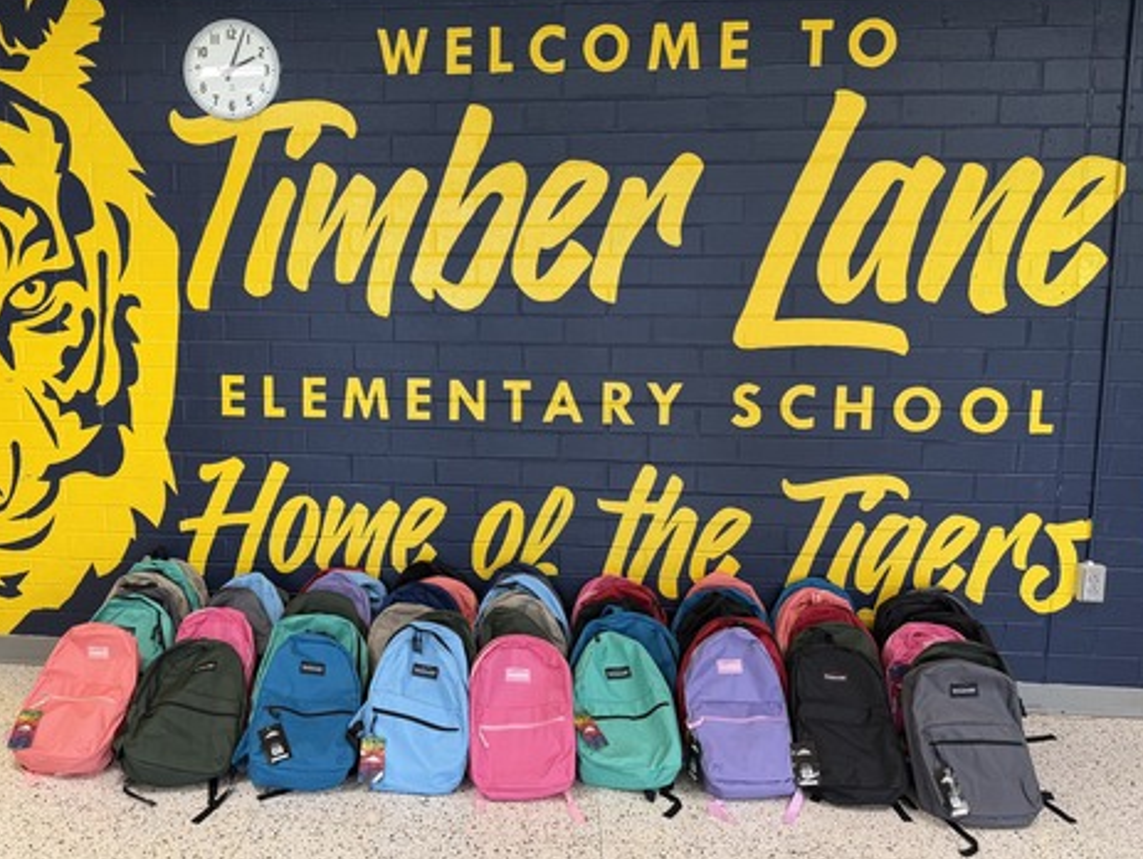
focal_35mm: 29
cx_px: 469
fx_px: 958
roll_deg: -0.3
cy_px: 365
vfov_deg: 48.1
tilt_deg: -7.3
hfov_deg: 61.2
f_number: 1.78
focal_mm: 6.76
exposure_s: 1/120
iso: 125
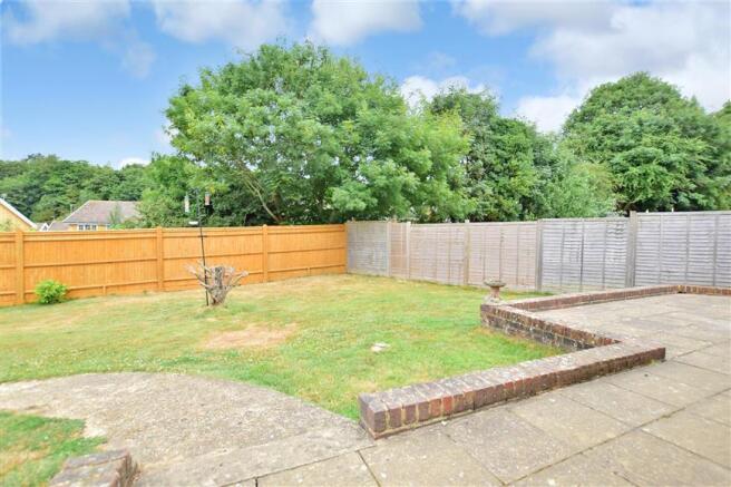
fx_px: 304
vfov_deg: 77.3
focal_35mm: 15
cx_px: 366
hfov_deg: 100.4
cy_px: 244
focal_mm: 10
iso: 200
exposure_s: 1/160
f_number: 6.3
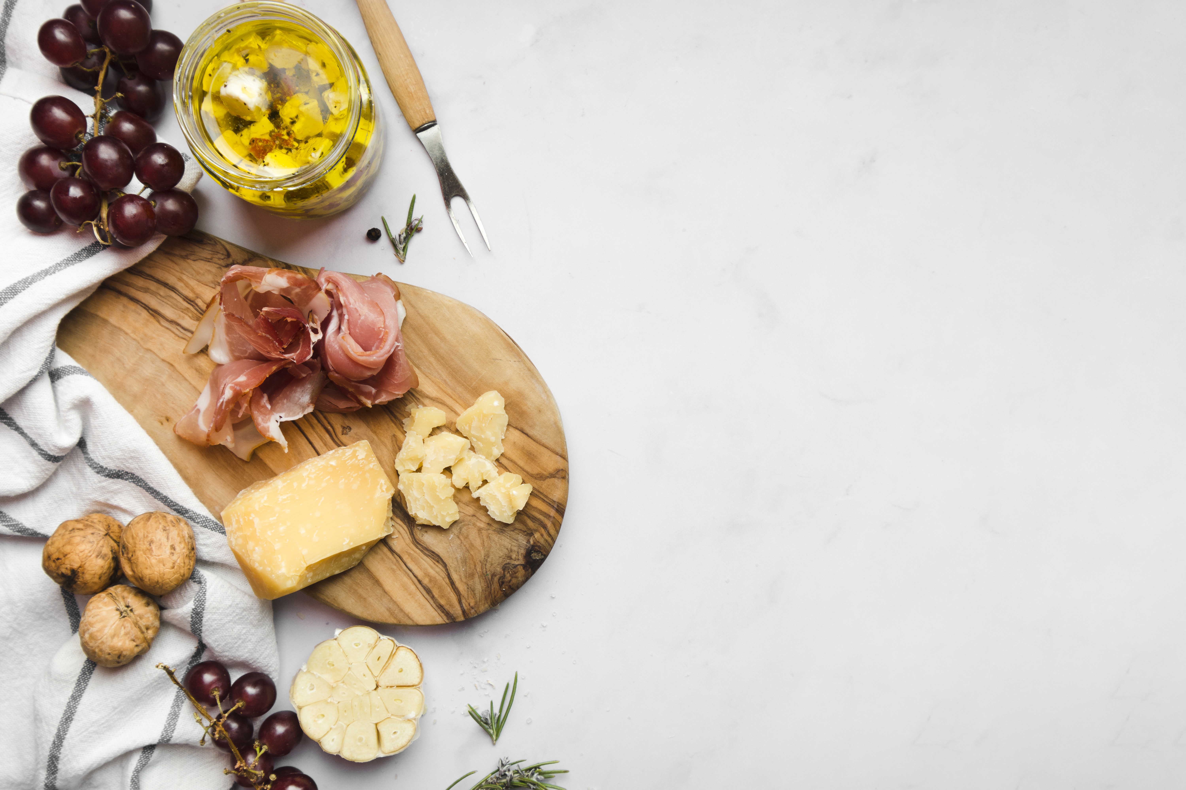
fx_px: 988
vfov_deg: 43.6
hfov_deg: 61.9
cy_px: 395
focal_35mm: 30
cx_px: 593
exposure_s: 1/200
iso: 200
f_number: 9
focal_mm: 20
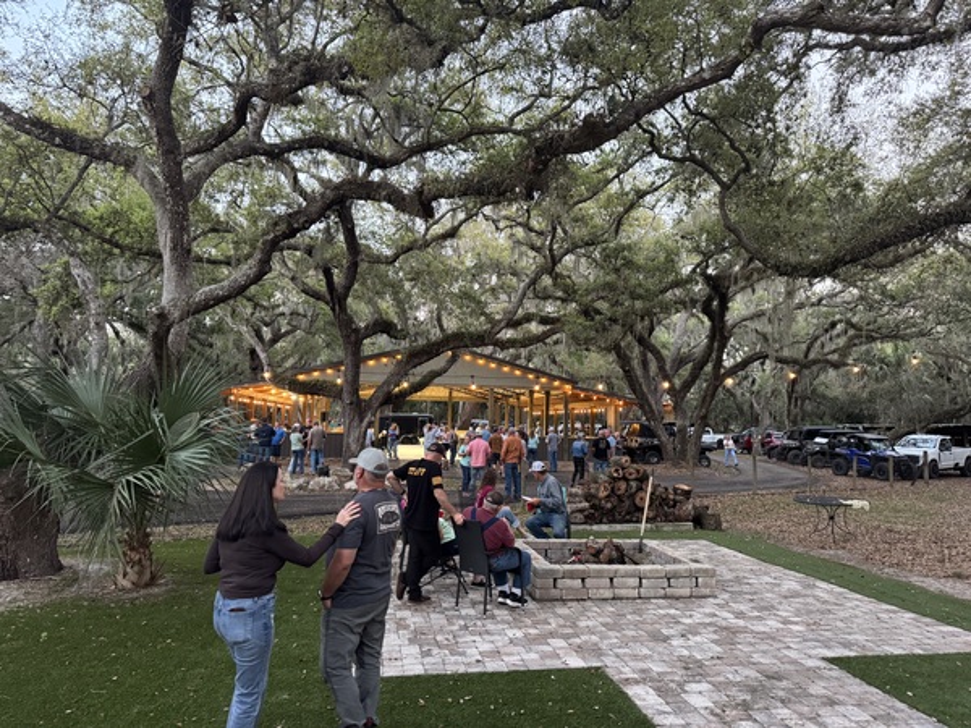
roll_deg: -1.6
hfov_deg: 71.6
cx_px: 486
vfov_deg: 56.8
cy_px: 364
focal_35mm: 24
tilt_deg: +3.6
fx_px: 673
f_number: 1.78
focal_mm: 6.76
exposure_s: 1/60
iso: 800
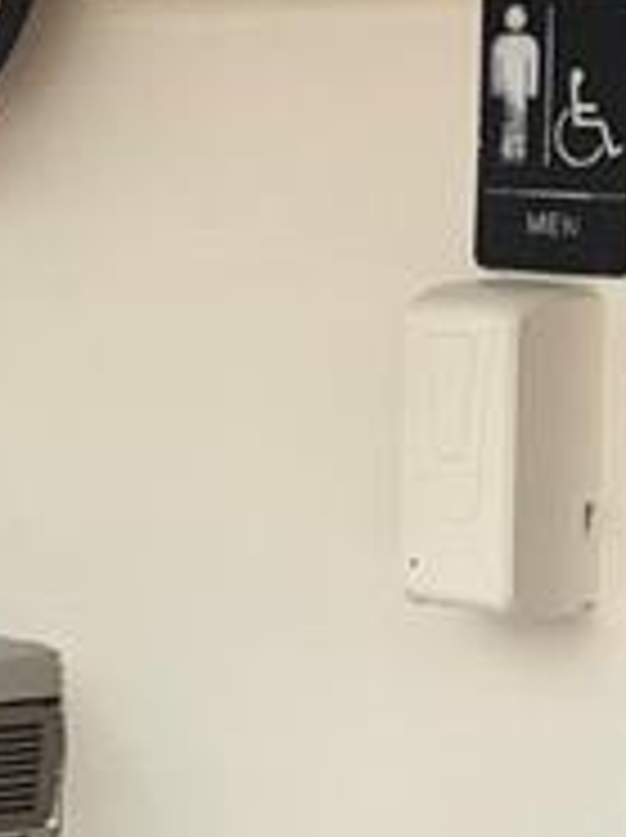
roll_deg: -1.7
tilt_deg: -1.3
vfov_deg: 12.7
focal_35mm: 155
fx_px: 3746
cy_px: 266
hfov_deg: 9.4
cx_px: -198
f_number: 1.78
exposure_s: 1/4167
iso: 80
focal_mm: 6.76
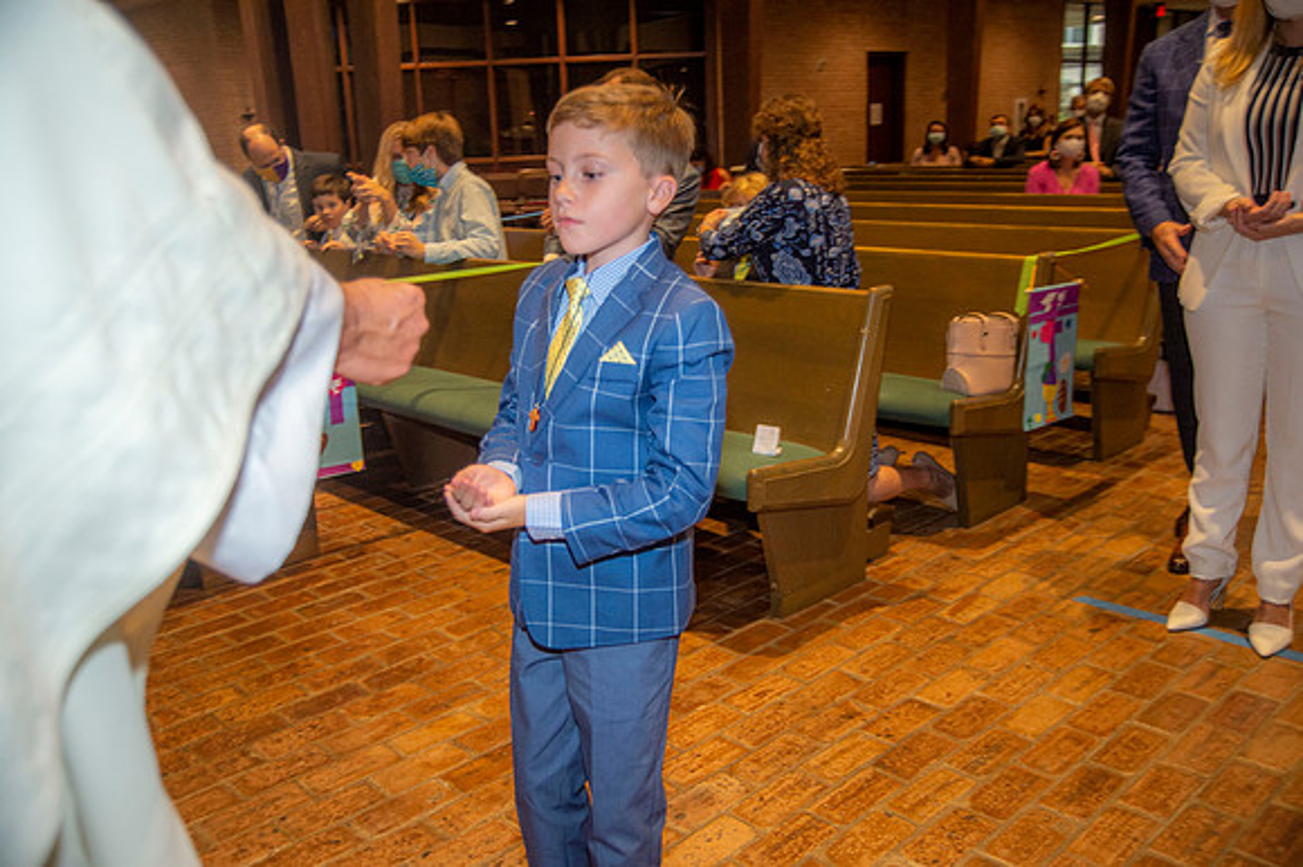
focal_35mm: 34
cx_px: 652
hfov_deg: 55.8
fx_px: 1230
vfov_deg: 38.8
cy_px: 434
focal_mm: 34
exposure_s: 1/125
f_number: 4.5
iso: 1600
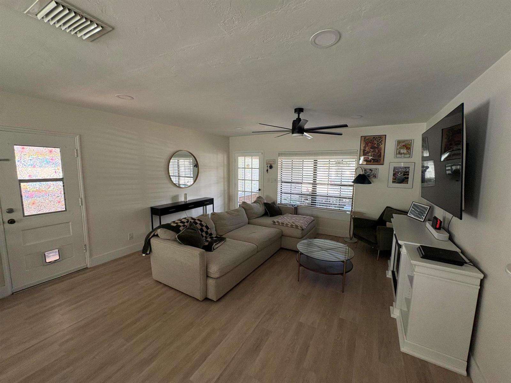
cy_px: 192
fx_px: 207
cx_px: 256
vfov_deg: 85.7
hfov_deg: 102.1
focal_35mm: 14
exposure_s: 1/98
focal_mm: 2.22
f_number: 2.2
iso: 200
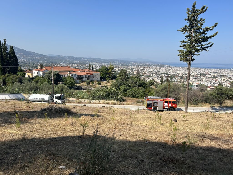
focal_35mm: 26
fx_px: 175
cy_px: 88
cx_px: 116
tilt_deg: -8.2
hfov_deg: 67.3
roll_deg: -0.8
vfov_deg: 53.1
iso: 50
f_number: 1.5
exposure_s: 1/4115
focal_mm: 5.7
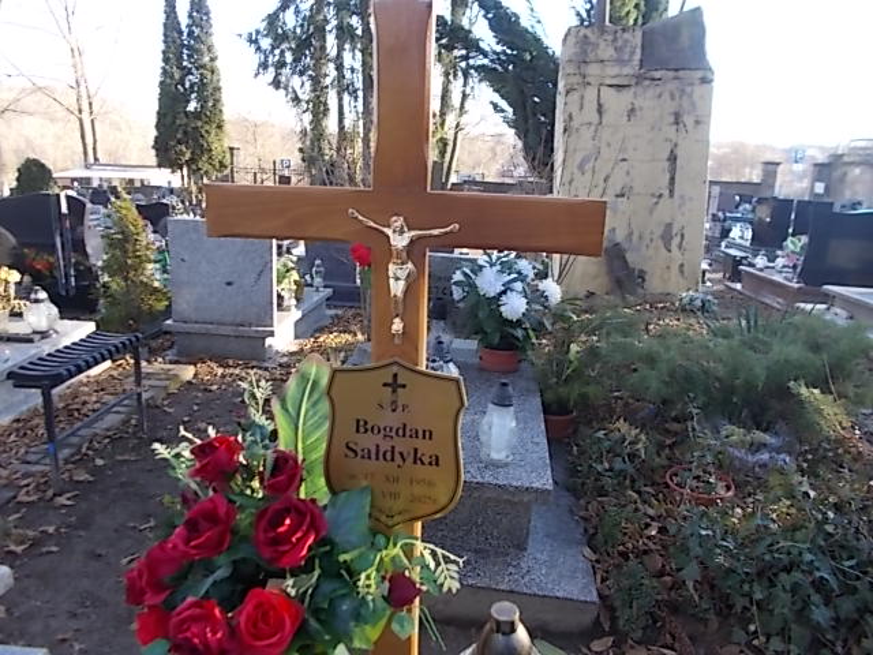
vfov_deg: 53.1
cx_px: 436
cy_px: 328
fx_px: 656
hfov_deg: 67.3
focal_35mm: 26
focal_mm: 4.6
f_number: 3.2
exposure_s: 1/50
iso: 80
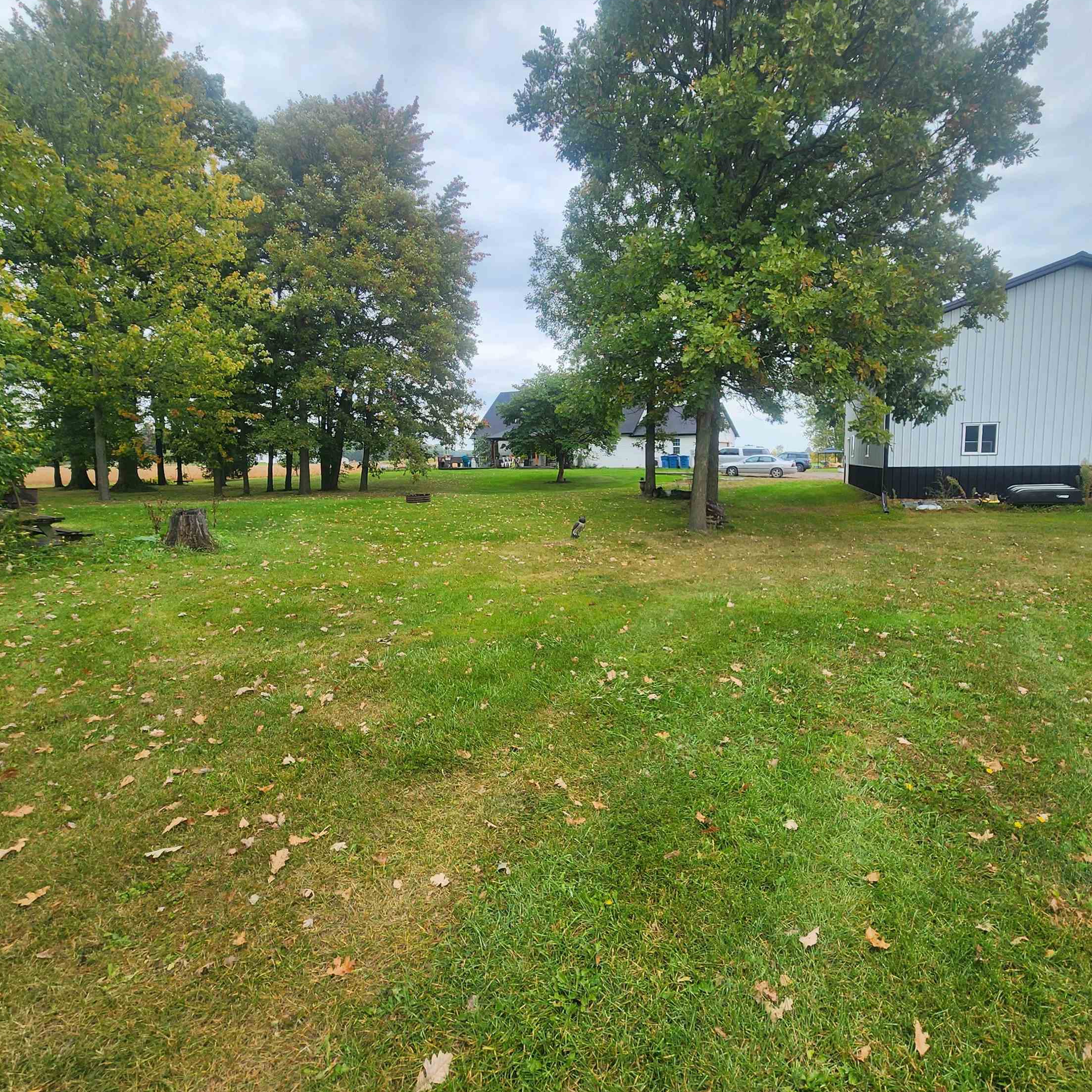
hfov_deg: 87.1
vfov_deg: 87.4
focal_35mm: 16
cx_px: 602
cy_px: 540
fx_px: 571
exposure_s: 1/412
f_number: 2.2
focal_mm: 2.2
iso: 50
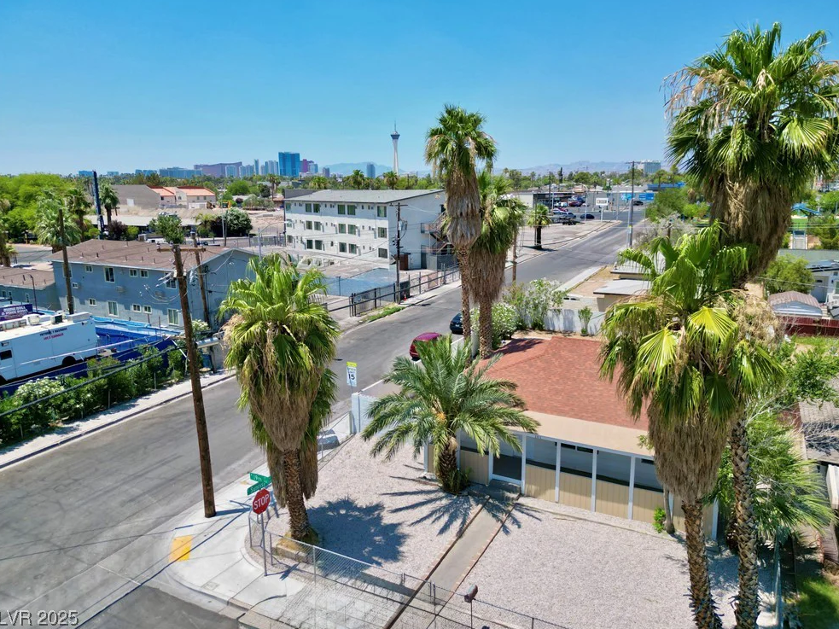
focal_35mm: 25
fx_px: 606
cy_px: 309
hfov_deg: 69.4
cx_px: 428
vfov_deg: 54.9
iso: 120
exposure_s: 1/3200
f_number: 1.7
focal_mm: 6.72
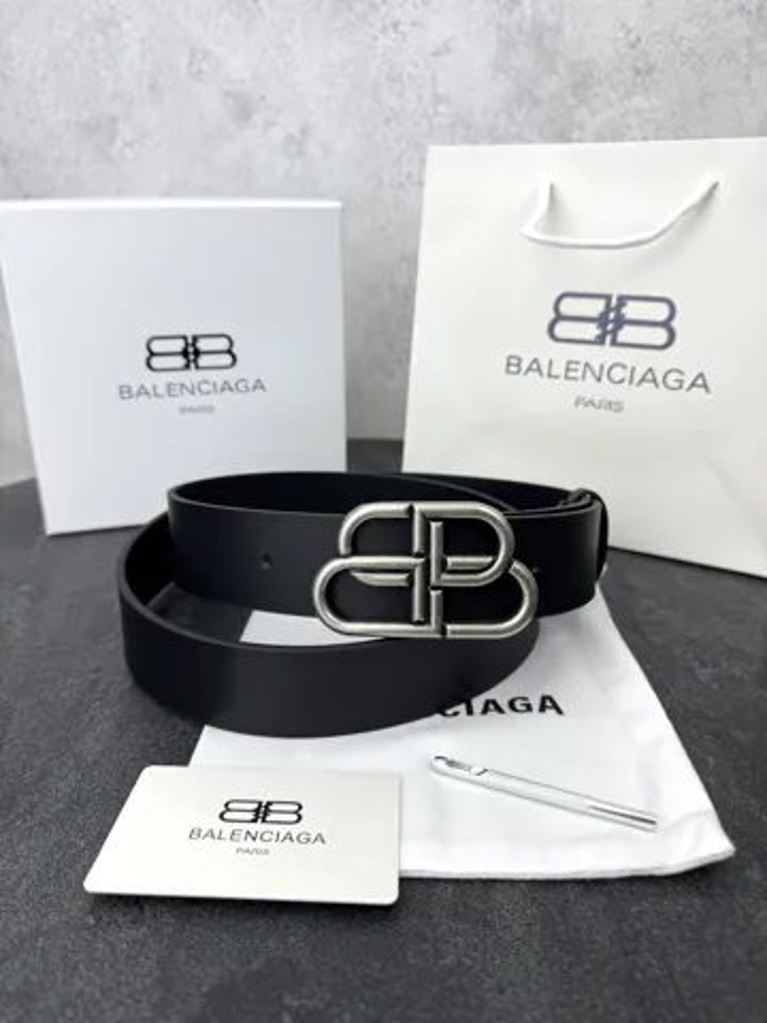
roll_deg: -0.1
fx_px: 709
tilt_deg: -21.9
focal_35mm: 24
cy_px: 512
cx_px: 384
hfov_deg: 56.8
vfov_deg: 71.6
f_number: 1.78
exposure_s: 1/723
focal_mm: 6.76
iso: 80
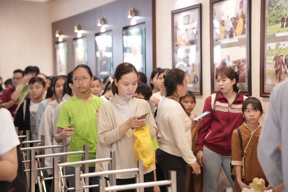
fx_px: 552
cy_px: 96
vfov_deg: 19.7
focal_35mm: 69
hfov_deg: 29.3
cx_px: 144
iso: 6400
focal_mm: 69
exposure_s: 1/100
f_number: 2.8
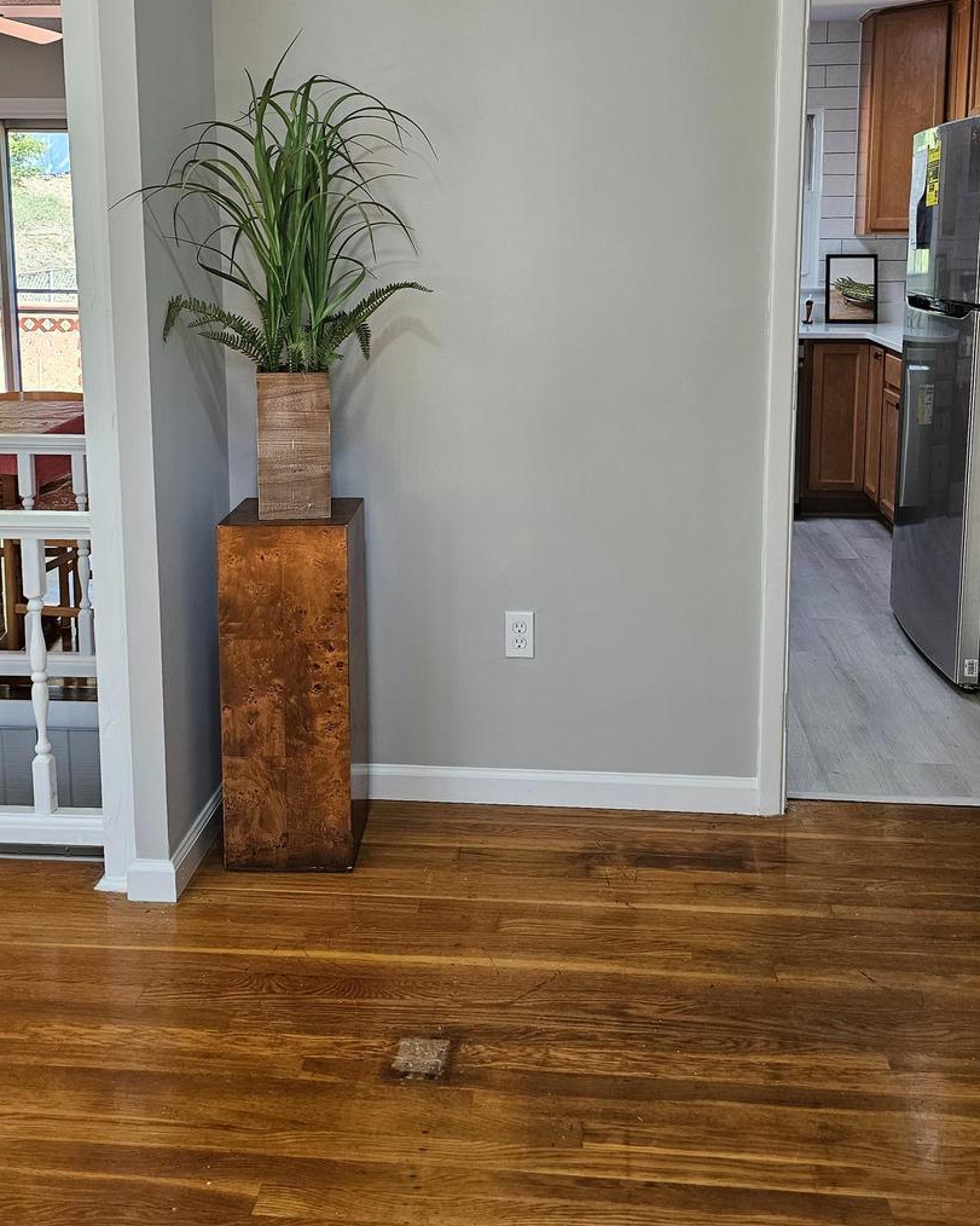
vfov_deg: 51.9
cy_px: 414
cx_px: 480
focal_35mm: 34
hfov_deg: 43.3
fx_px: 1233
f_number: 1.7
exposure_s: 1/120
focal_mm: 6.3
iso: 125
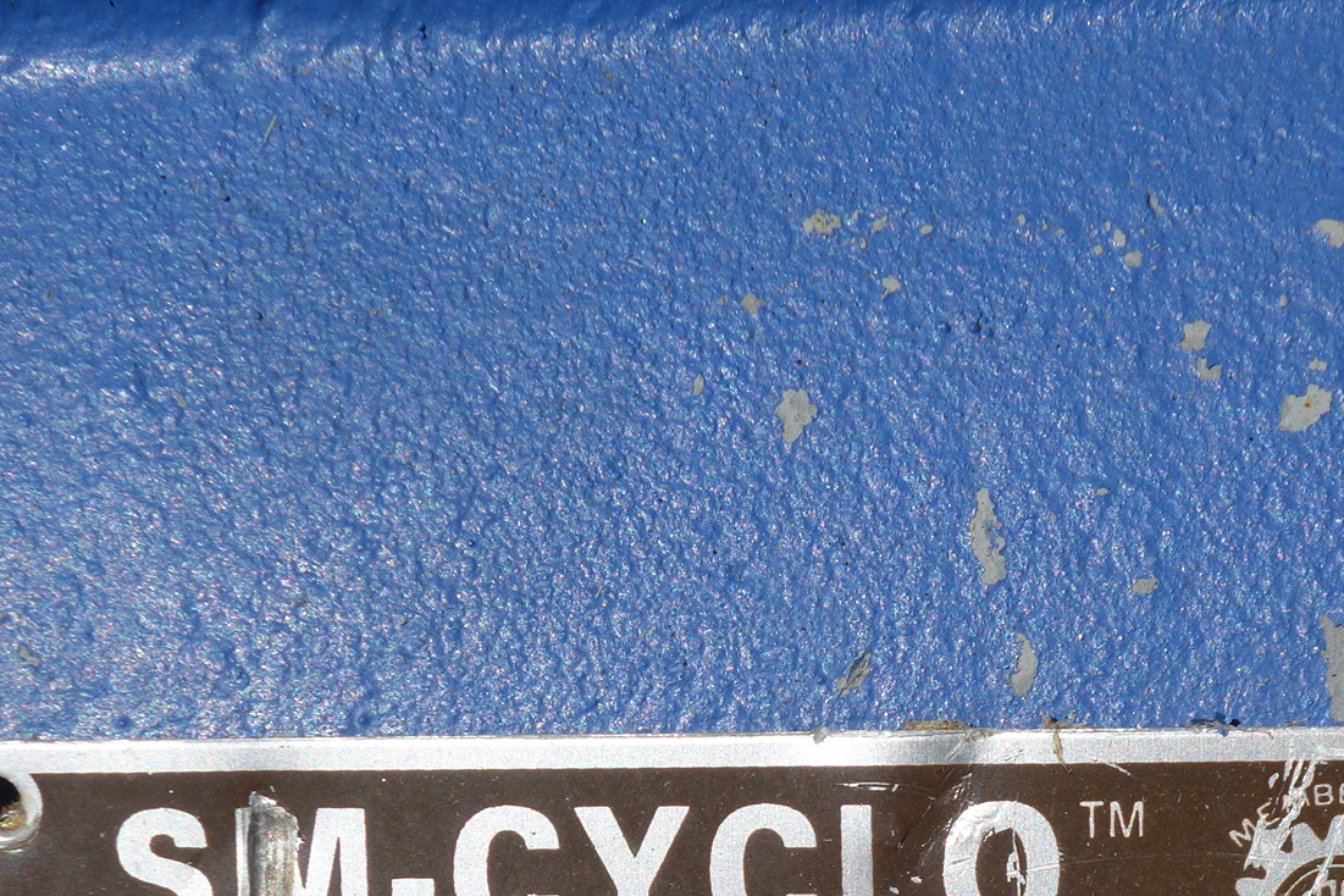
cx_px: 896
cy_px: 1052
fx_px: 3248
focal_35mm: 87
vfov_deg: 15.2
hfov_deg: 23.3
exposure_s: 1/800
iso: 125
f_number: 7.1
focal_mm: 12.94
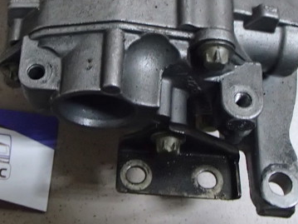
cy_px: 37
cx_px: 80
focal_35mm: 66
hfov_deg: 29.0
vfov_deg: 21.9
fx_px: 568
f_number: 4.7
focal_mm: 6.64
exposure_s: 1/20
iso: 1600
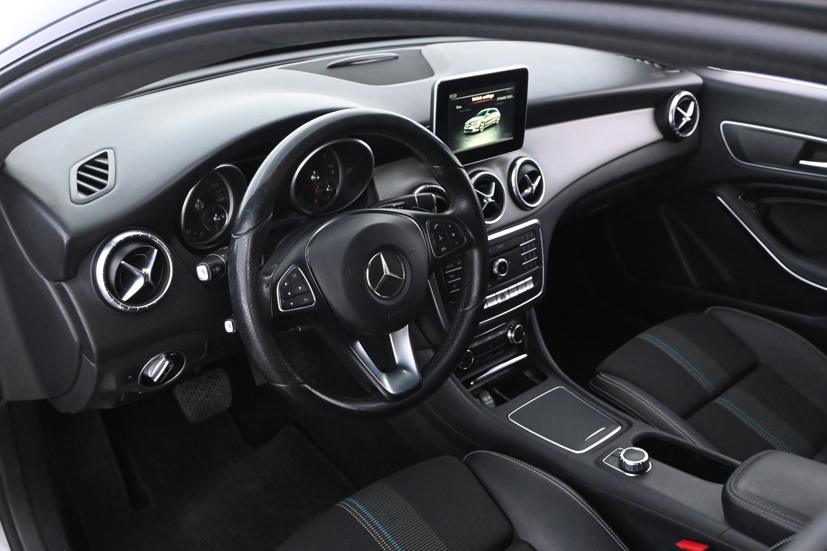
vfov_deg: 39.1
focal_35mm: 34
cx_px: 414
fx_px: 775
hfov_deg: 56.1
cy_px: 276
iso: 6400
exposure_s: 1/30
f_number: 5
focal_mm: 22.5
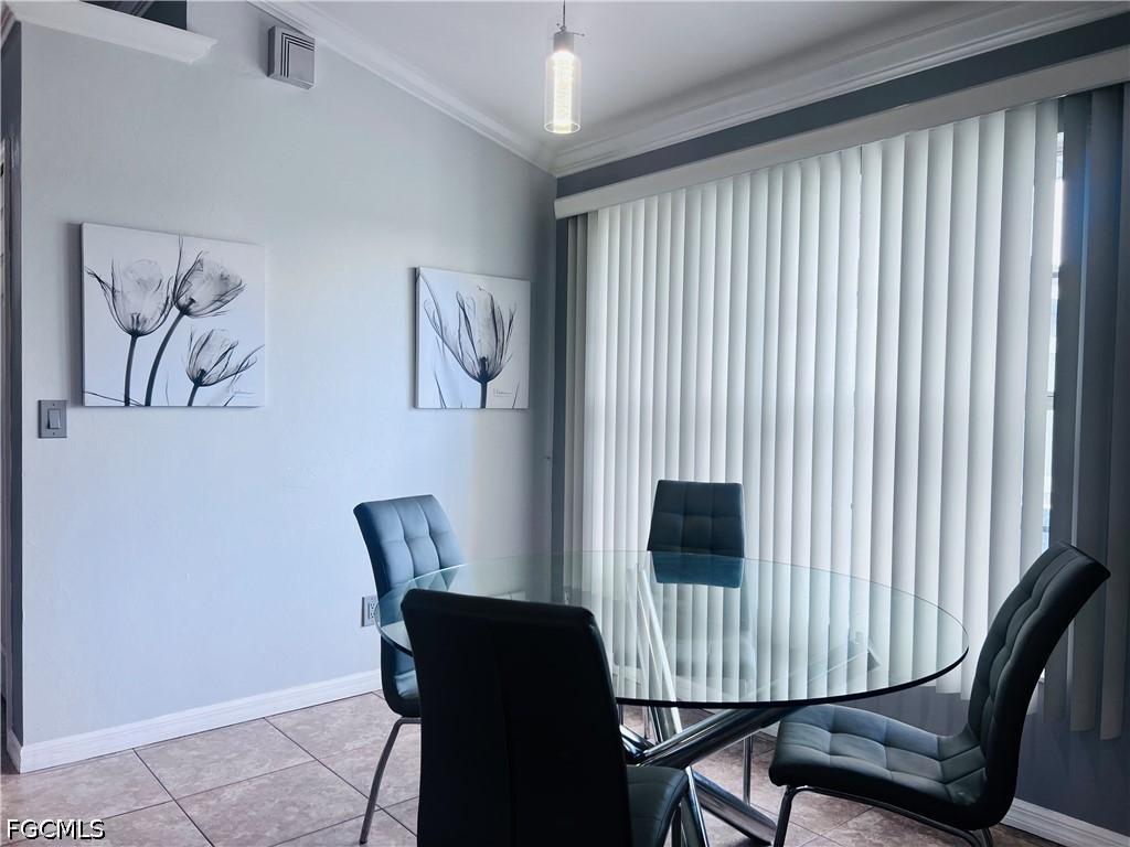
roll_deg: -0.8
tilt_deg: -2.9
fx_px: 849
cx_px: 565
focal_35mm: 26
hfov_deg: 67.3
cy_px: 424
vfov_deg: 53.1
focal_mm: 5.7
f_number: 1.5
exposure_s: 1/120
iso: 40
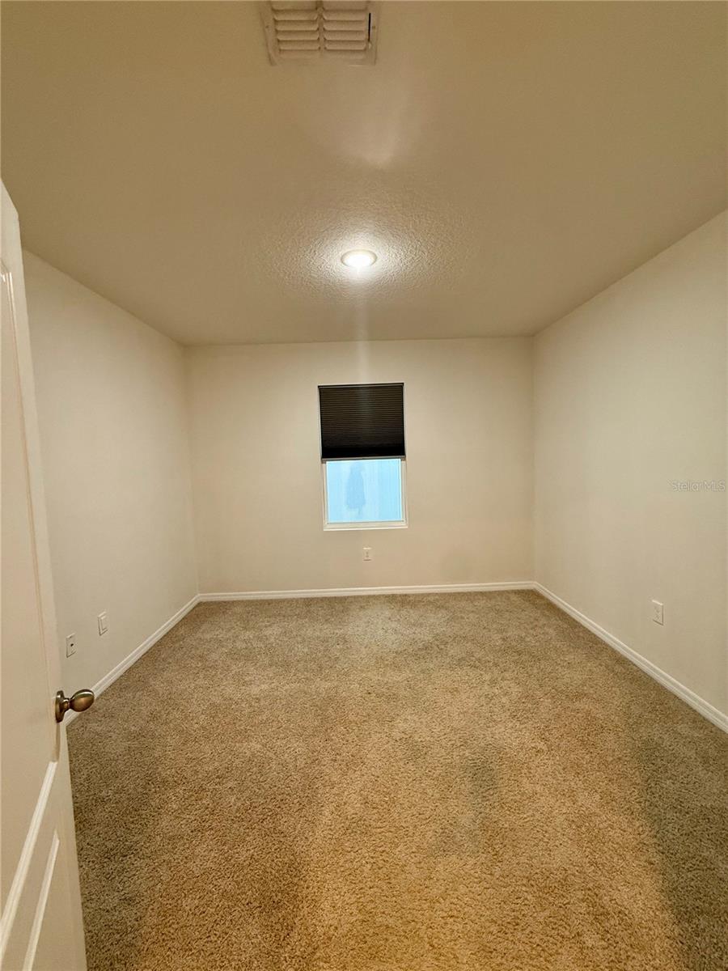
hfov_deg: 85.7
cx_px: 364
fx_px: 393
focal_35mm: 14
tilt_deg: -5.4
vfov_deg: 102.1
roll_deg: +2.6
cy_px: 486
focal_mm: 2.22
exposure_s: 1/60
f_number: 2.2
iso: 320
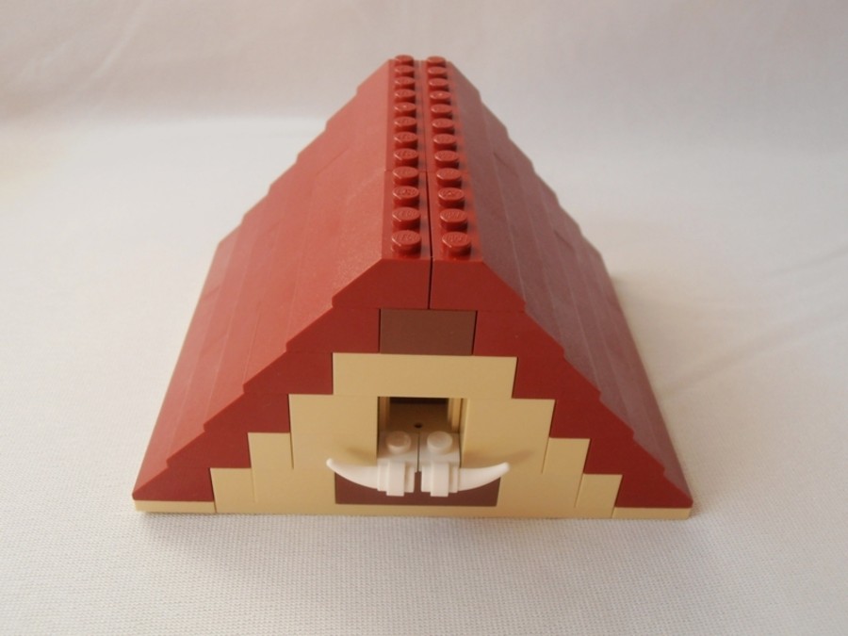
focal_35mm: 37
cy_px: 318
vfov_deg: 38.7
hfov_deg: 50.1
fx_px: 906
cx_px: 424
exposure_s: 1/40
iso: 80
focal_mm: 6.61
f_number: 3.9
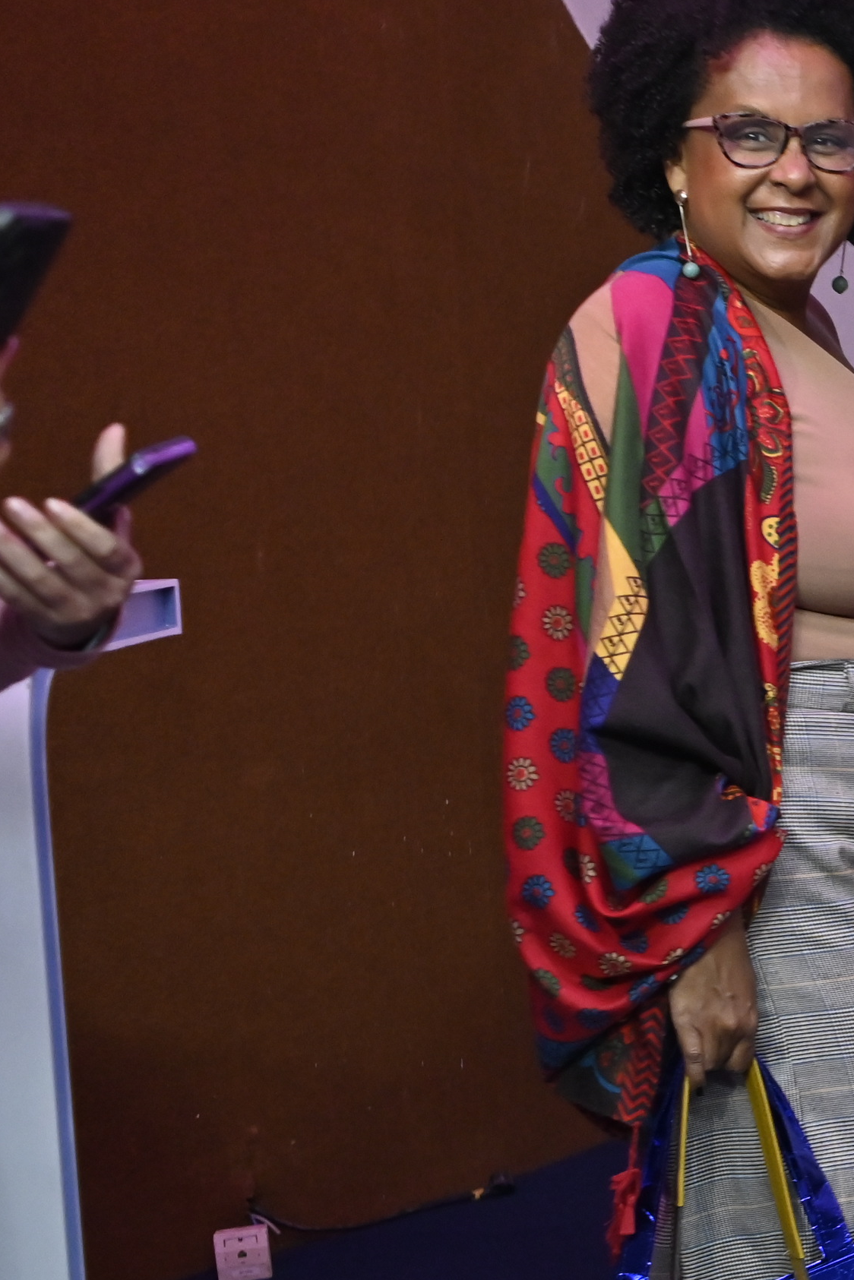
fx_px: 3343
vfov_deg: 21.7
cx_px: 1713
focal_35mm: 94
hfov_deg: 12.7
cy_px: 755
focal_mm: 35
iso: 2500
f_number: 4
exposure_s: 1/160
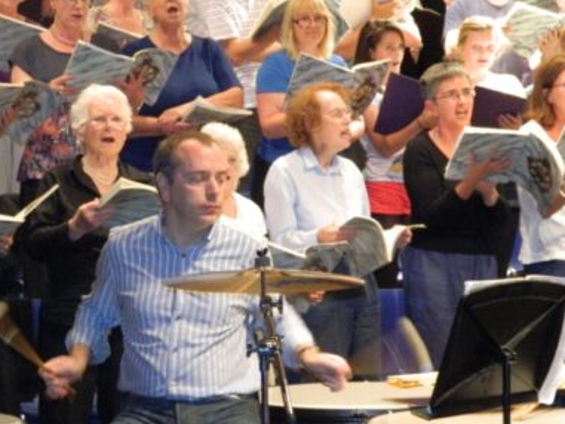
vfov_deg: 10.7
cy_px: 254
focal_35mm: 139
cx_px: 208
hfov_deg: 14.2
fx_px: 2269
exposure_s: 1/30
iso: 560
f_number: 4.2
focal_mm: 15.1
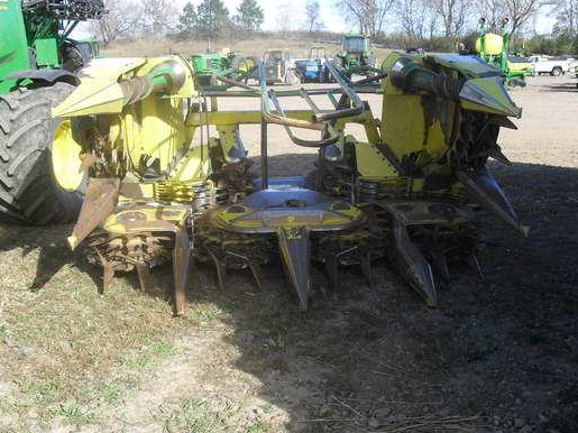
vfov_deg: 38.6
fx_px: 618
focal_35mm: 37
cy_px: 206
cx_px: 279
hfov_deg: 50.1
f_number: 3.2
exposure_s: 1/500
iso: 100
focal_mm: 6.3
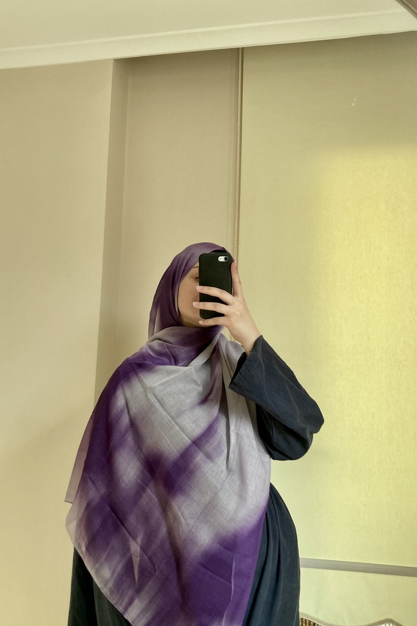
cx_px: 197
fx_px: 521
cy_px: 317
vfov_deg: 61.9
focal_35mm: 30
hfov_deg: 43.6
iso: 80
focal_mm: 3.99
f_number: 1.8
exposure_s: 1/118
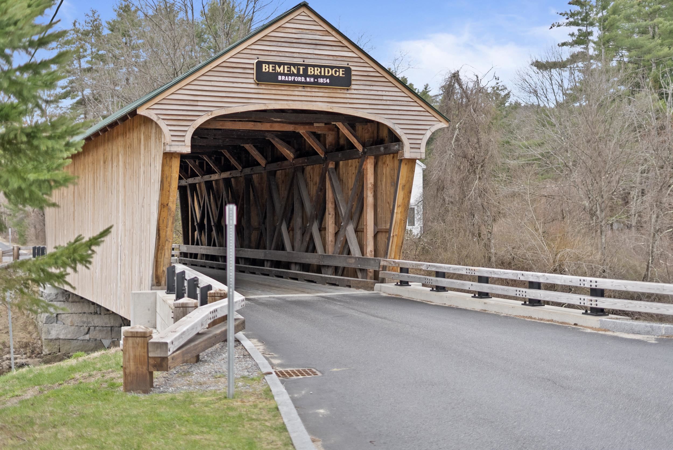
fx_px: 935
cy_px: 225
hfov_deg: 39.6
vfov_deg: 27.0
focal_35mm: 50
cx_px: 336
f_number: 1.8
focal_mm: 50
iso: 640
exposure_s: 1/1250
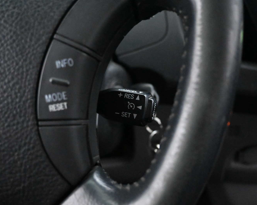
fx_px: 289
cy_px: 102
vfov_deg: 39.2
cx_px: 122
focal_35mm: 38
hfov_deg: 47.9
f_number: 4
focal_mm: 22
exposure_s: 1/40
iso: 14400
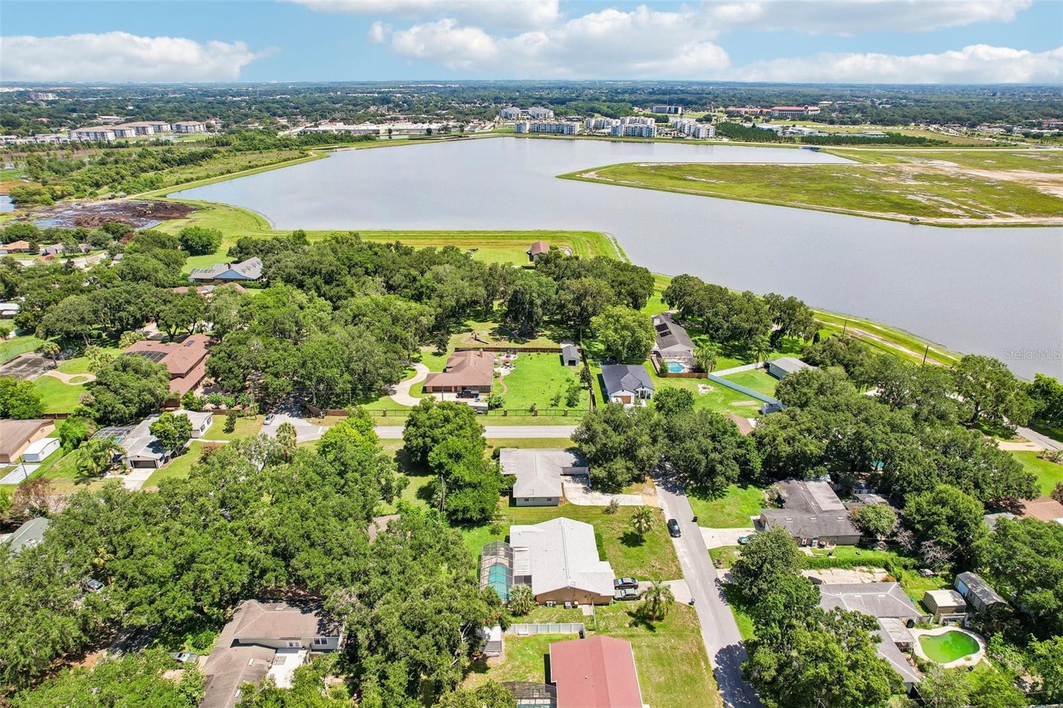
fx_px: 649
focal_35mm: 22
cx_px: 532
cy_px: 354
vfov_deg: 57.2
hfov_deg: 78.6
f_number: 2.8
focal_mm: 8.4
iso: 130
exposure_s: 1/2000
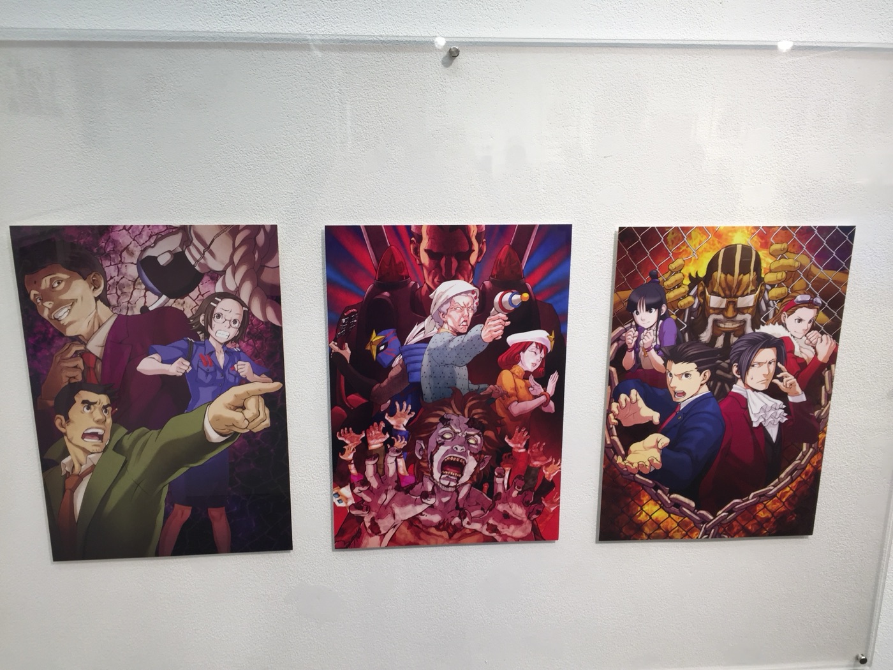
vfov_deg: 48.2
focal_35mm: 29
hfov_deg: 61.7
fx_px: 748
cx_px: 446
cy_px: 335
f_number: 2.2
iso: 40
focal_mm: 4.15
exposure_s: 1/120
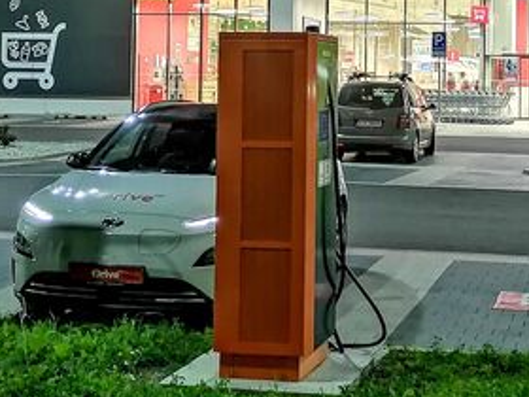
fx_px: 1360
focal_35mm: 89
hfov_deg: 21.9
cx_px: 363
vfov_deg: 16.4
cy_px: 47
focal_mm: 5.3
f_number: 1.8
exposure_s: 4
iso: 400
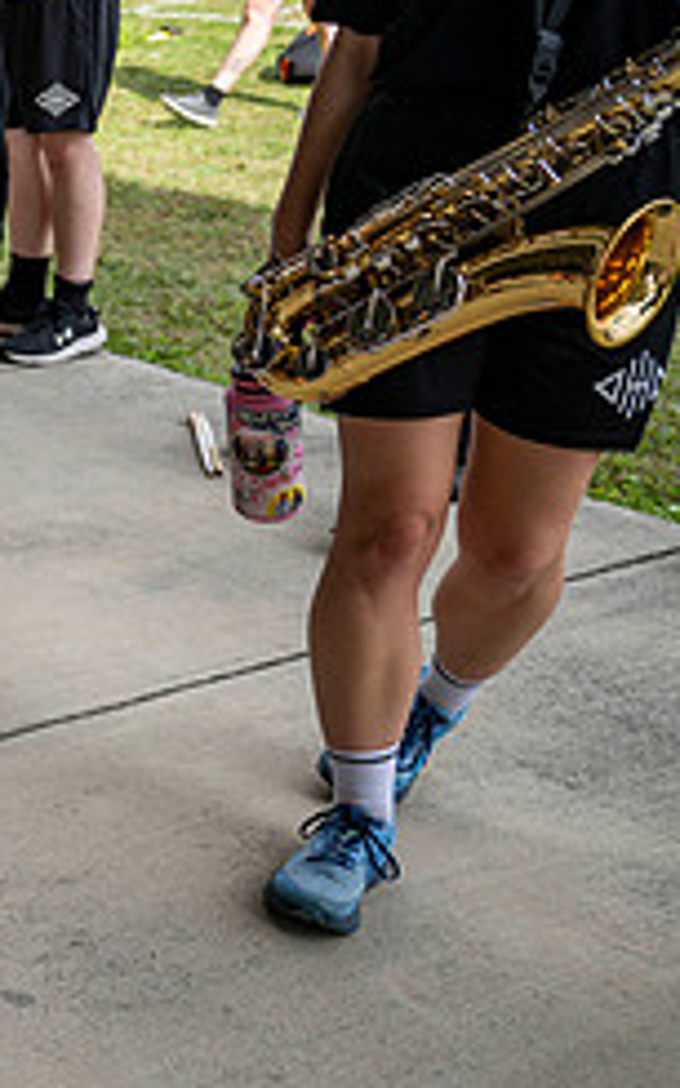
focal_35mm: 58
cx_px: -578
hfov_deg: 17.6
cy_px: 513
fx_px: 1721
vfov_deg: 35.1
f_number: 2.8
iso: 160
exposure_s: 1/1250
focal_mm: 24
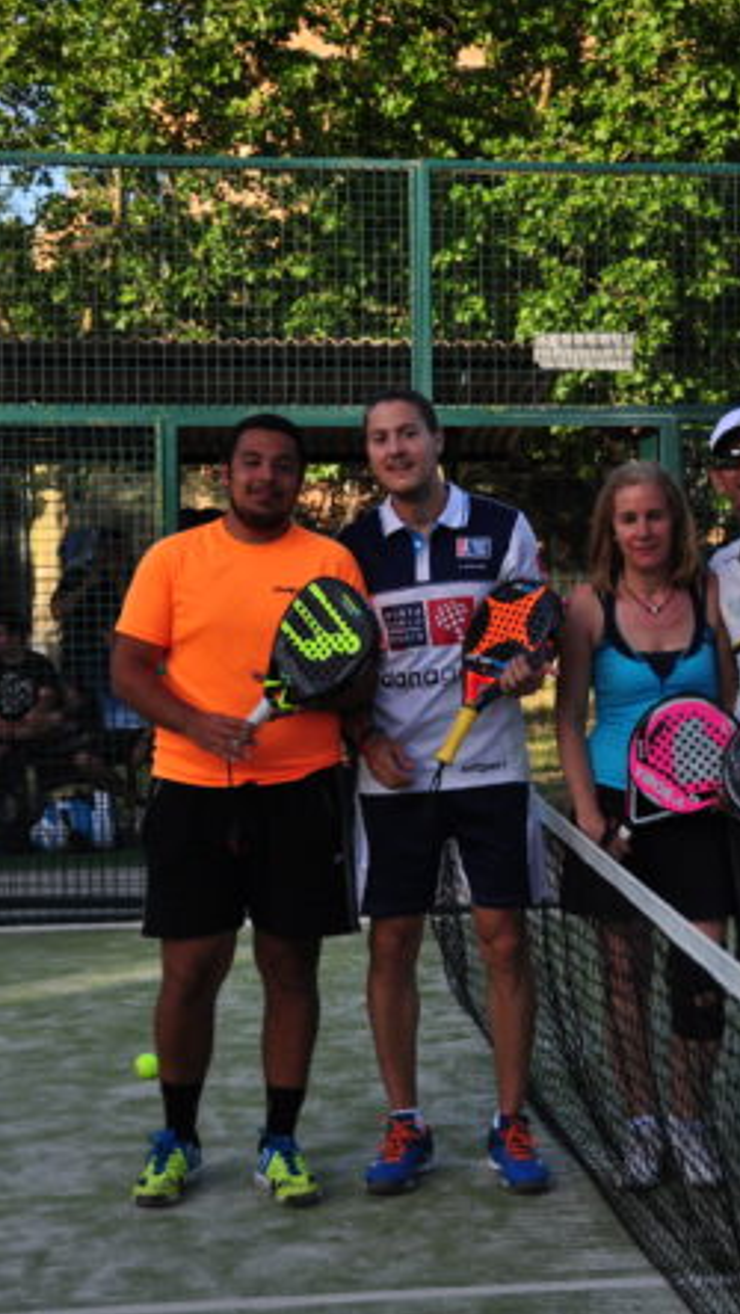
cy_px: 657
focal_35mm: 70
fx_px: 2433
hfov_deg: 17.1
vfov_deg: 30.2
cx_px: 626
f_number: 4
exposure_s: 1/1600
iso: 320
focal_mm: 29
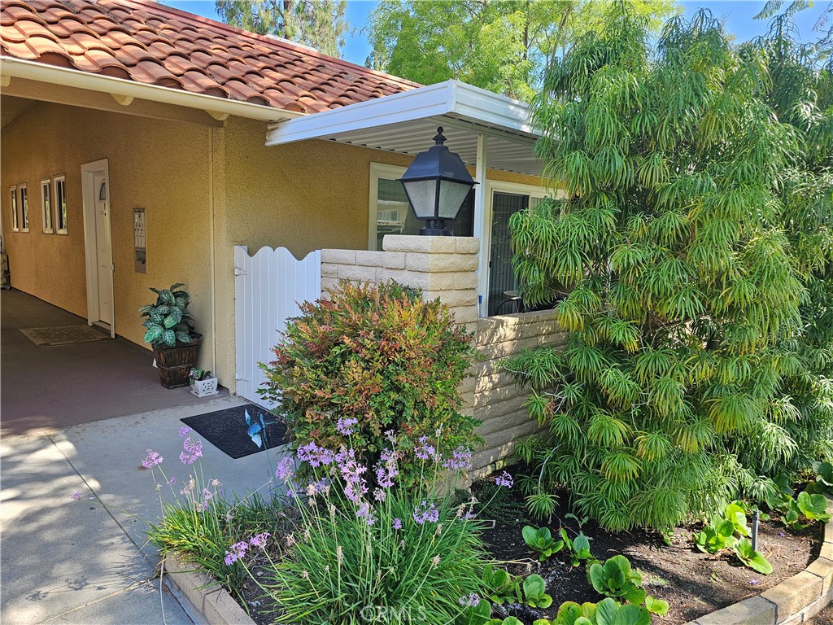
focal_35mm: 23
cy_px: 312
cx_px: 416
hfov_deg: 73.9
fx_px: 553
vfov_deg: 58.9
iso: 20
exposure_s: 1/180
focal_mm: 6.3
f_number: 1.7
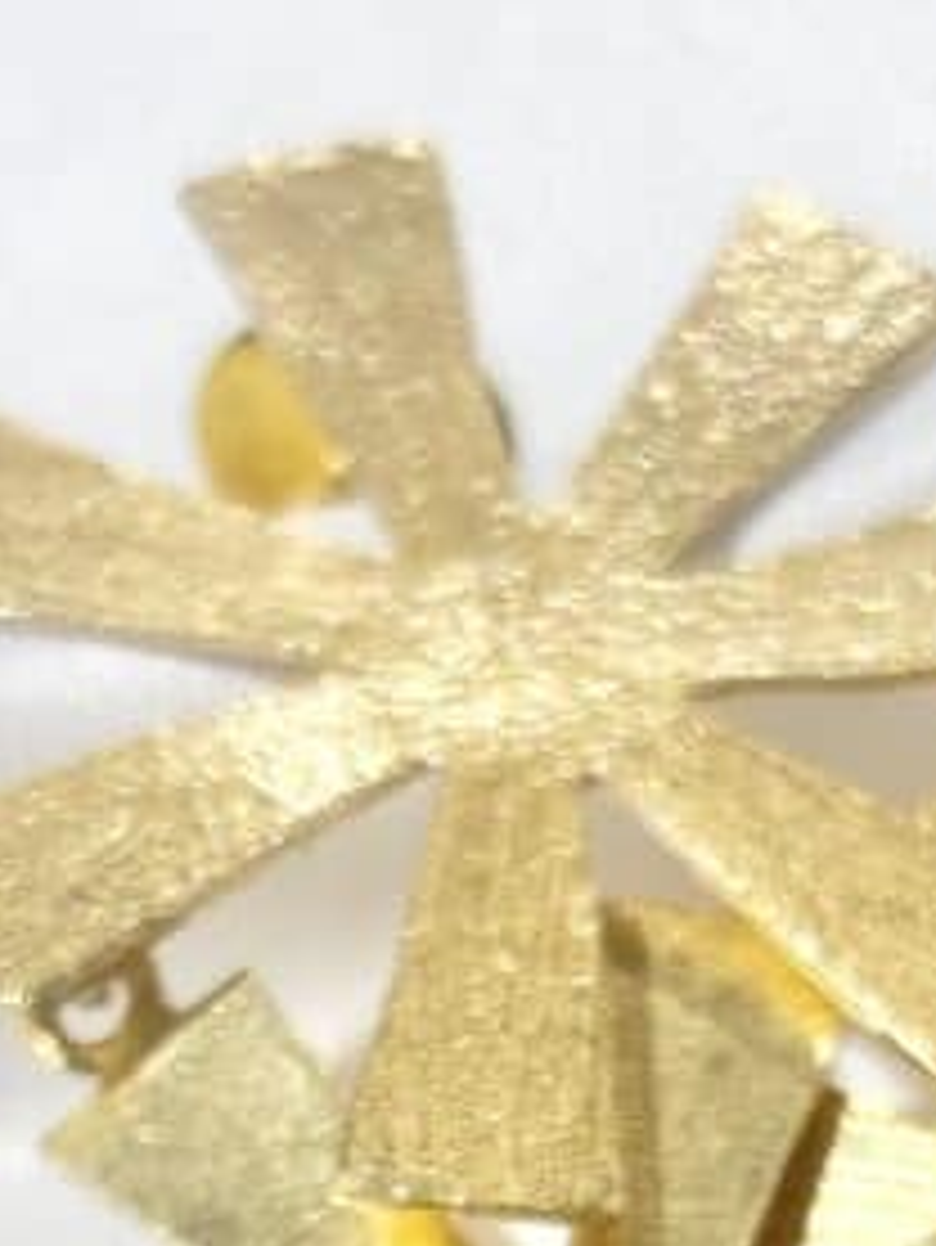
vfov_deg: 9.8
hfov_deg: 7.7
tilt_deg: -31.1
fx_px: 6917
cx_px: 500
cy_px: 2119
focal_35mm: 192
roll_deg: +8.5
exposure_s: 1/236
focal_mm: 5.96
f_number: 1.6
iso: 32
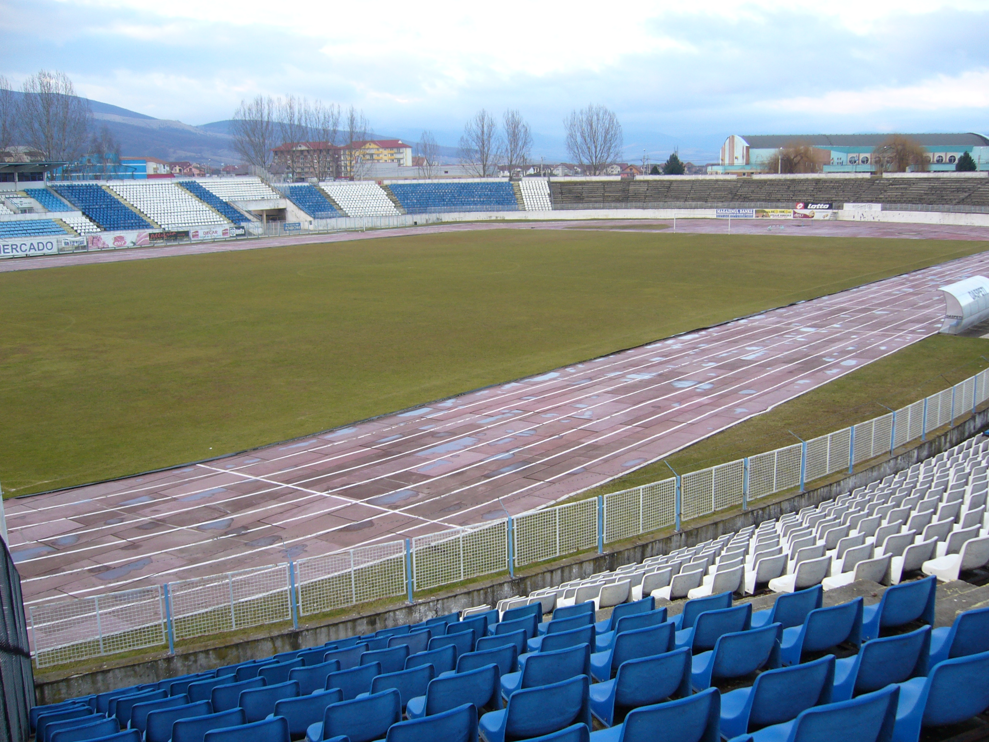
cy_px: 371
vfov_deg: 40.7
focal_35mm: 35
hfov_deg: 52.6
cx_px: 494
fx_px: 1000
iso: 80
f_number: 2.8
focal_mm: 5.8
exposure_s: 1/100
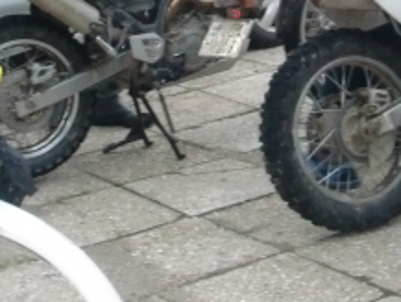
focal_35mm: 112
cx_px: 268
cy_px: -67
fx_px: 1298
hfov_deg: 17.5
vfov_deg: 12.9
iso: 400
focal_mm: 6.66
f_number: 3.9
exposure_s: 1/60
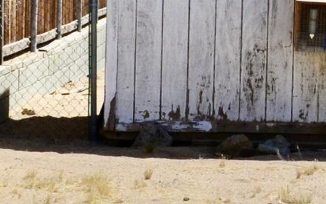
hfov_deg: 11.0
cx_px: 467
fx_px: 1644
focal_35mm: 185
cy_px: 58
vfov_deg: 7.1
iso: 360
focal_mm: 18
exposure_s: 1/500
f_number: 11
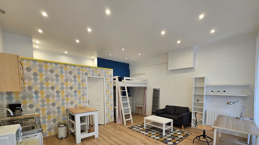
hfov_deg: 103.0
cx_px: 131
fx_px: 103
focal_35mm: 15
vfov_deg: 68.7
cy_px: 96
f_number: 2.2
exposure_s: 1/70.8
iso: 125
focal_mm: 2.2
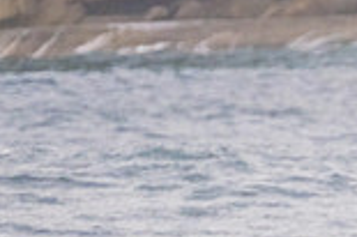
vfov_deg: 0.6
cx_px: 479
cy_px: 384
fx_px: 22180
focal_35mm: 2239
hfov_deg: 0.9
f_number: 5.6
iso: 640
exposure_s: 1/2500
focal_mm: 400
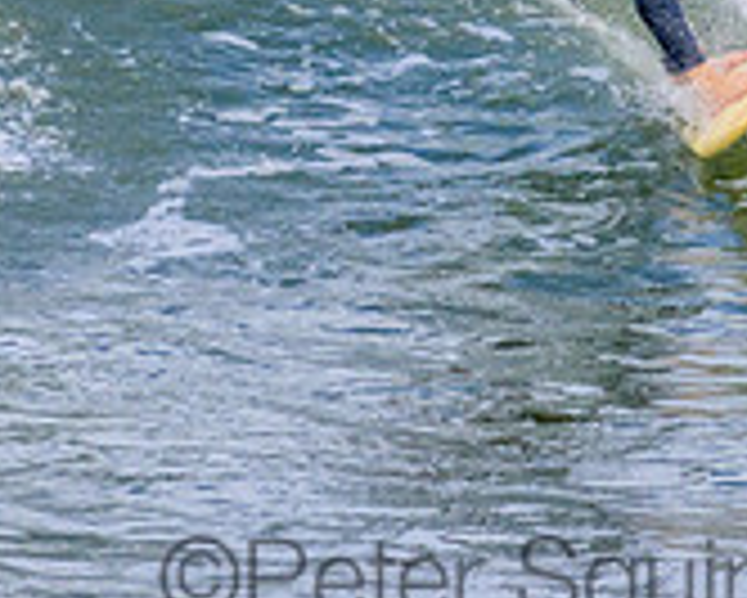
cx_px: 508
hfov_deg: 0.7
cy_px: -169
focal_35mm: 2622
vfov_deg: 0.6
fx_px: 58002
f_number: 11
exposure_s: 1/2000
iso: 1400
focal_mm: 800
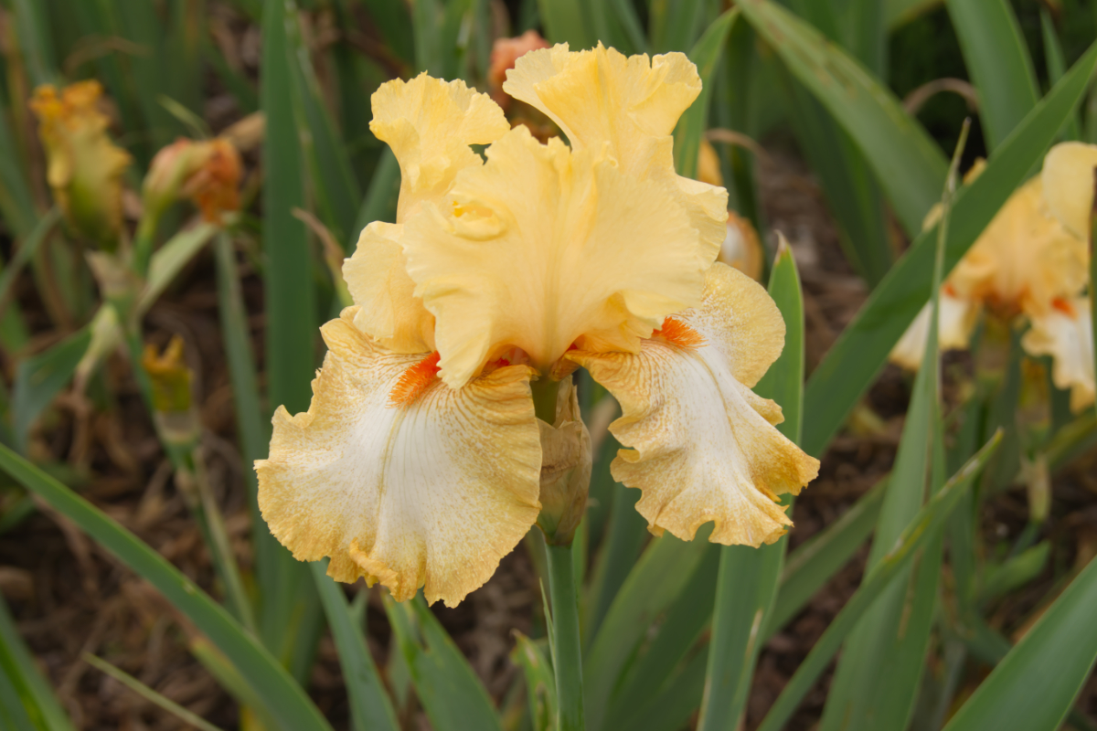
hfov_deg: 27.0
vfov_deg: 18.2
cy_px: 366
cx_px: 548
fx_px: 2285
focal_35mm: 75
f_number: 9
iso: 100
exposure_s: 1/125
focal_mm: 50
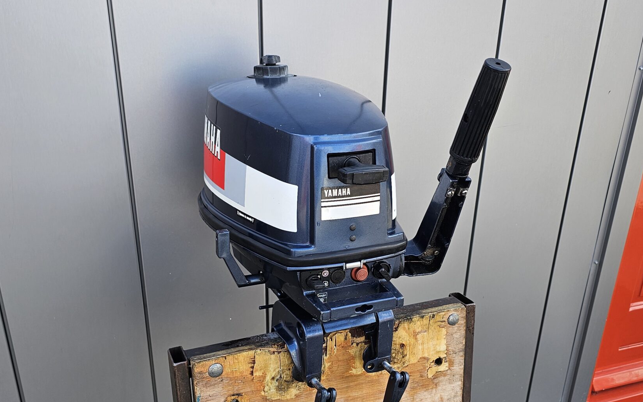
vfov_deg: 33.4
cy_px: 253
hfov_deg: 51.5
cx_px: 325
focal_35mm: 38
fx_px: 666
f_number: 1.7
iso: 16
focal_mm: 6.3
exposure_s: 1/180
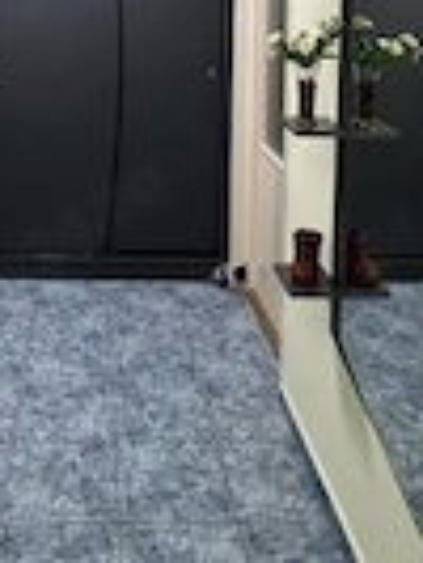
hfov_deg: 33.8
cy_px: -13
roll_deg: -1.5
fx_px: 683
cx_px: 110
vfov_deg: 39.0
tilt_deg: +0.0
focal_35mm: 42
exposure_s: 1/50
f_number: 2.2
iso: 200
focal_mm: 2.22
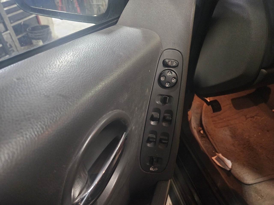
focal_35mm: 23
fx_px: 182
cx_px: 137
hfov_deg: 73.9
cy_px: 102
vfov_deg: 58.9
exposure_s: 1/24
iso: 1000
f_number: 1.8
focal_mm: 5.4
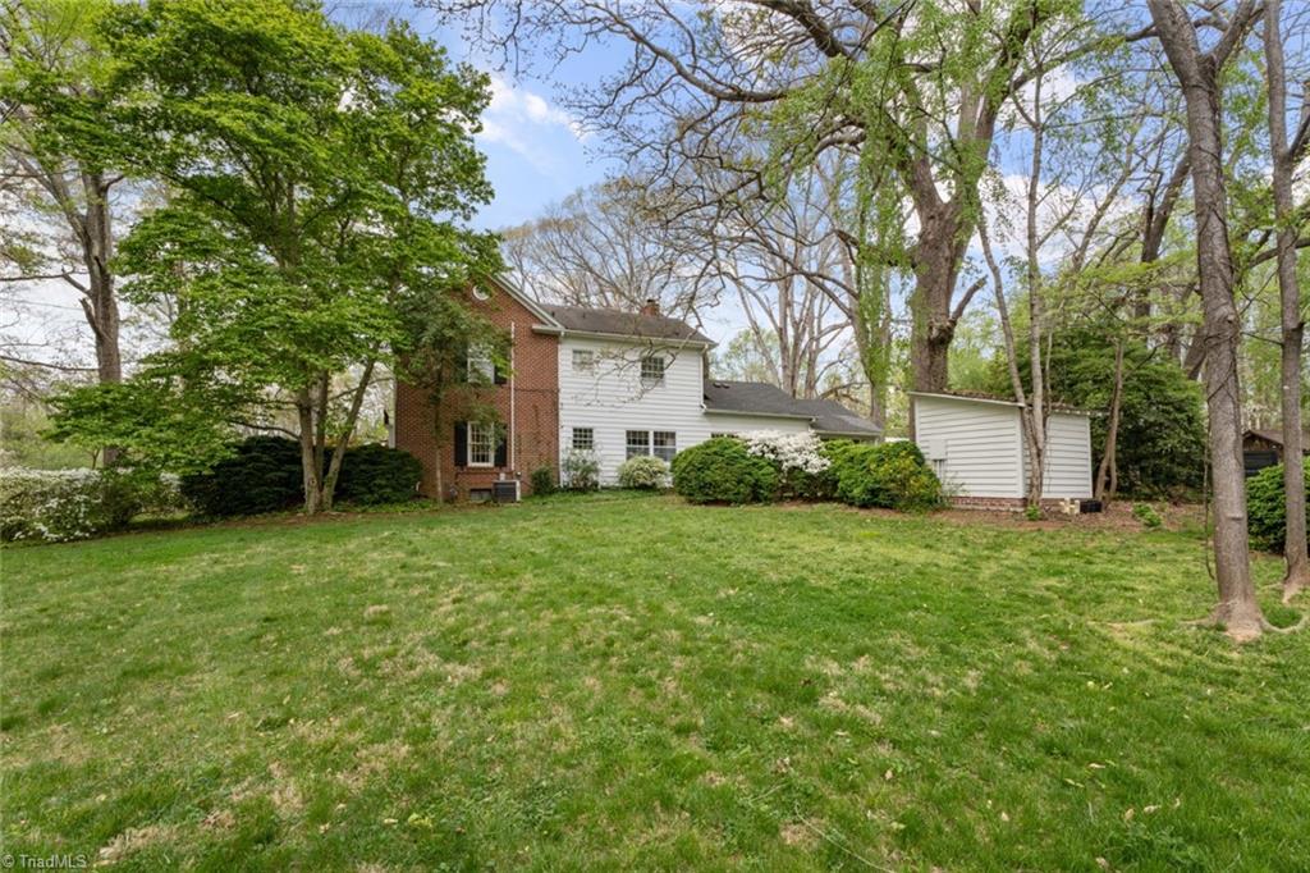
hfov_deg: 96.8
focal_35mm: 16
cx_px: 655
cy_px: 436
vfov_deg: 73.7
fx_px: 582
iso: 320
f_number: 8
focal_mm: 16
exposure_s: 1/250
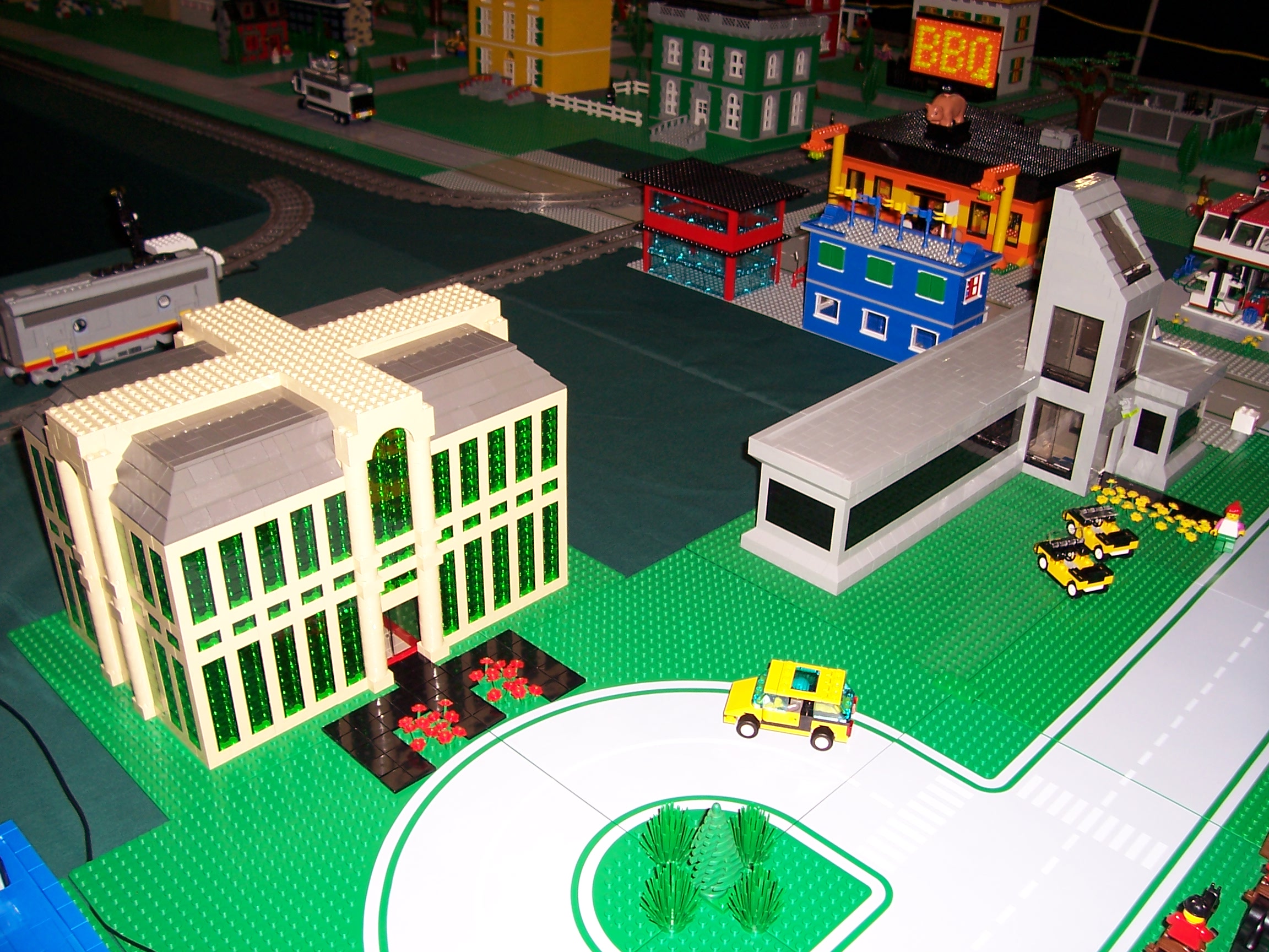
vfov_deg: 41.8
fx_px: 1246
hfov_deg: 54.0
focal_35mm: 34
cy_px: 476
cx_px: 634
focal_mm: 5.6
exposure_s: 1/60
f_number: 2.7
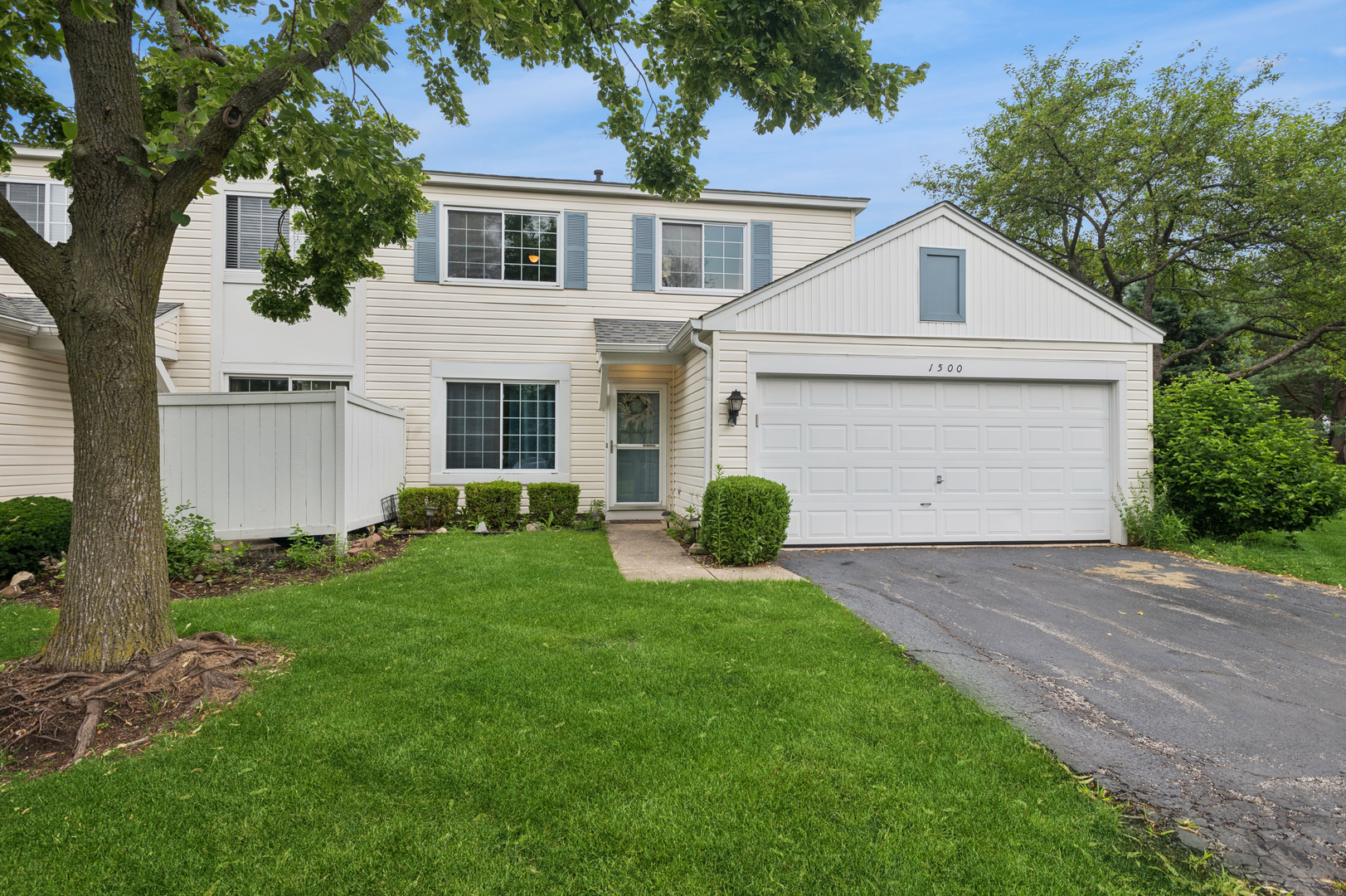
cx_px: 673
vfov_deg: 64.5
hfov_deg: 86.9
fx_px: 710
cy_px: 448
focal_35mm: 19
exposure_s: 1/100
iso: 400
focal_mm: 19
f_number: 11
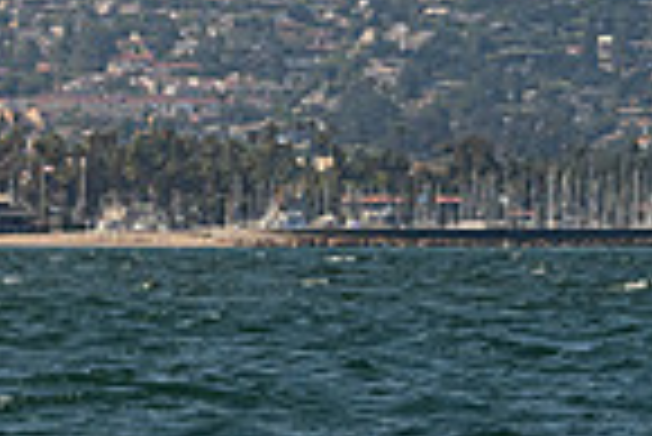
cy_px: -229
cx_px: -604
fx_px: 12092
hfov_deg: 3.1
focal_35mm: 667
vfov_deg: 2.1
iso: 400
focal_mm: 125
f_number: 8
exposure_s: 1/2000
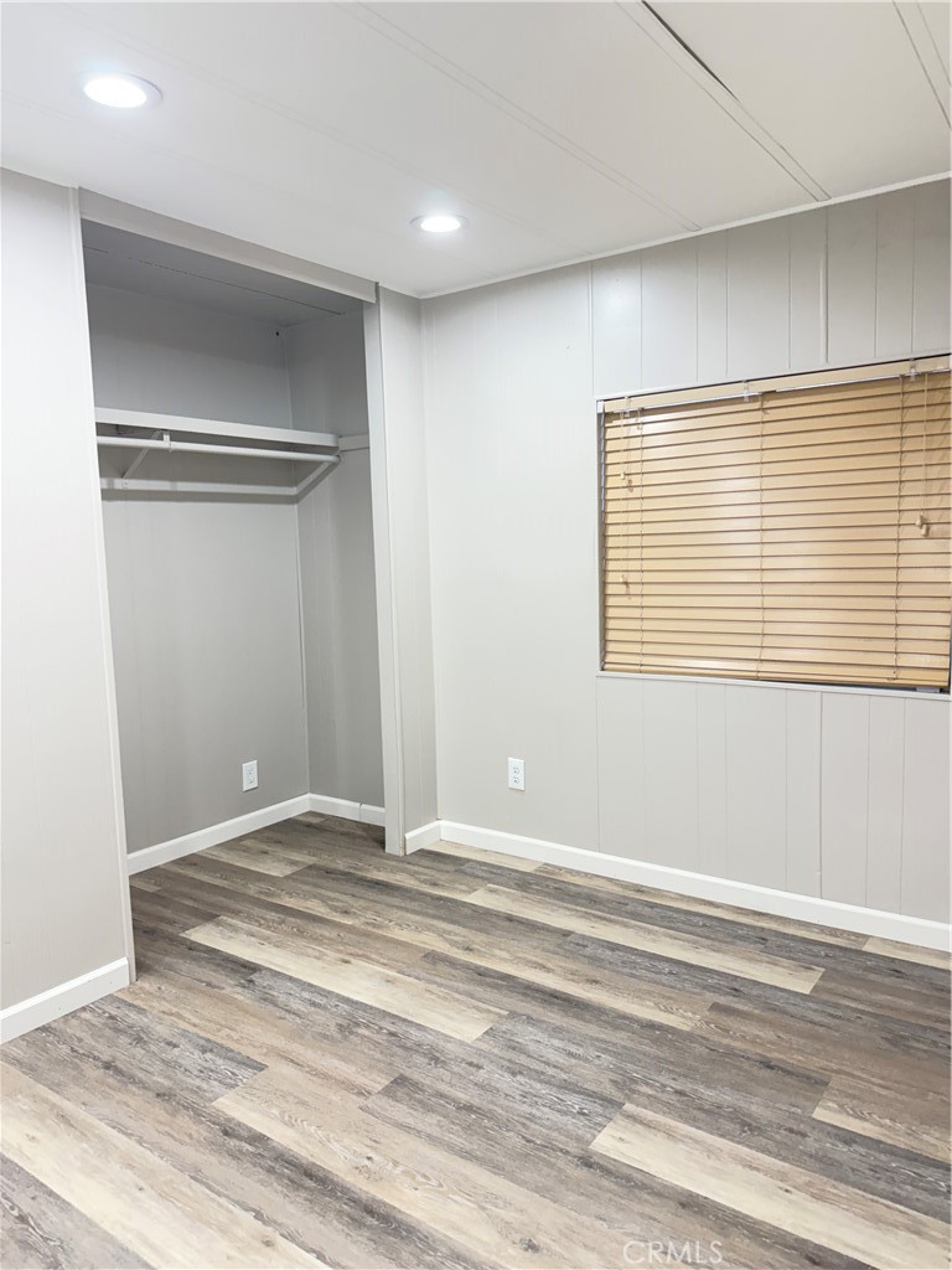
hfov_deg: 56.8
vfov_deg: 71.6
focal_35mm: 24
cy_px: 635
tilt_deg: -5.5
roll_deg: +1.4
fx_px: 880
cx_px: 476
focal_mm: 6.76
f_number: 1.78
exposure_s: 1/120
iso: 320
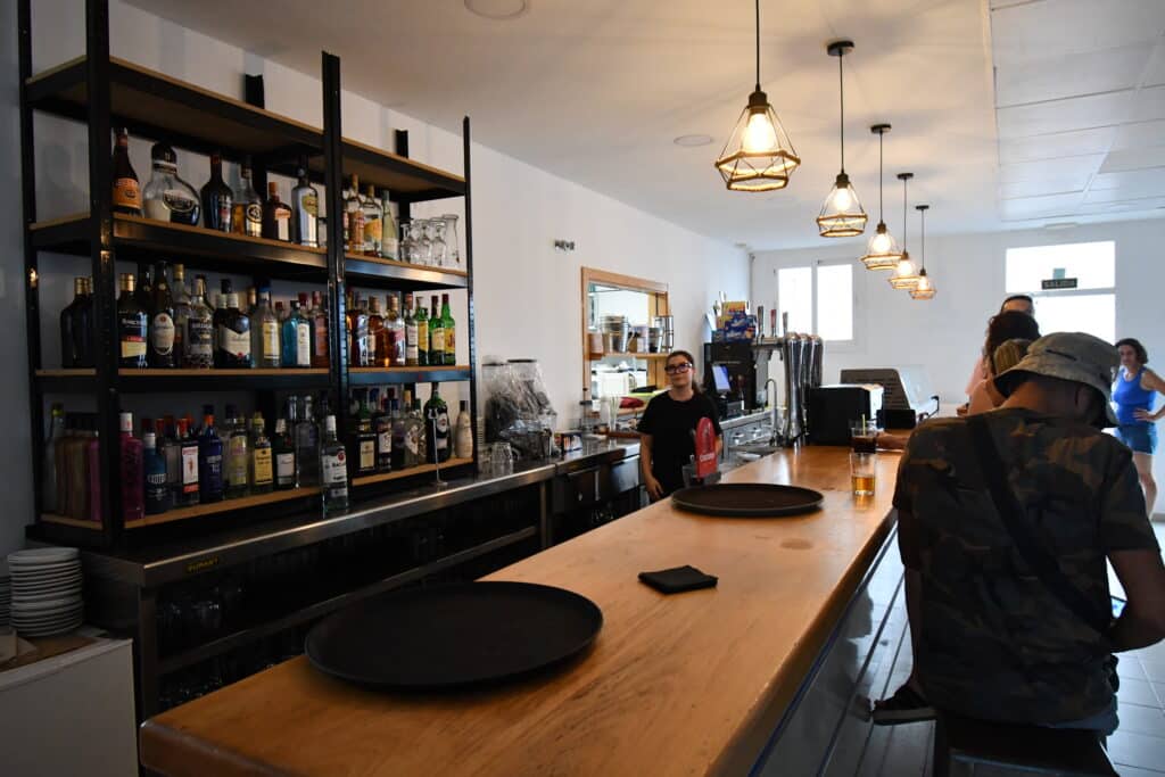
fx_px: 712
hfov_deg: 78.6
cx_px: 582
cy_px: 388
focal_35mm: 22
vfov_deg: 57.2
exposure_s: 1/125
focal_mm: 15
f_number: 5
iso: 3200
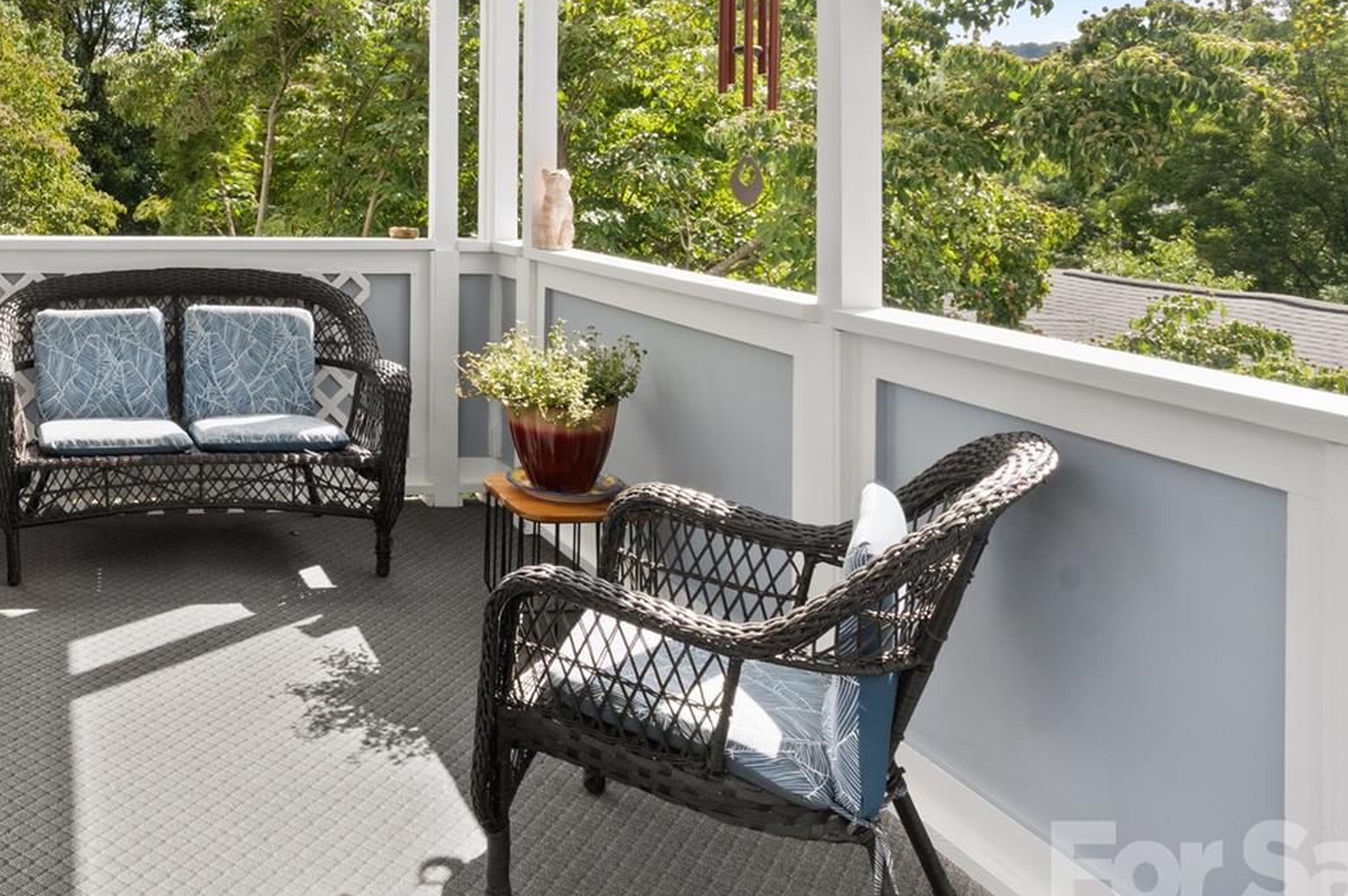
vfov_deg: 41.7
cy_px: 183
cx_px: 122
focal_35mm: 30
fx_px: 1122
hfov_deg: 53.7
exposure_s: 1/30
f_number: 14
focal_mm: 10
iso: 200
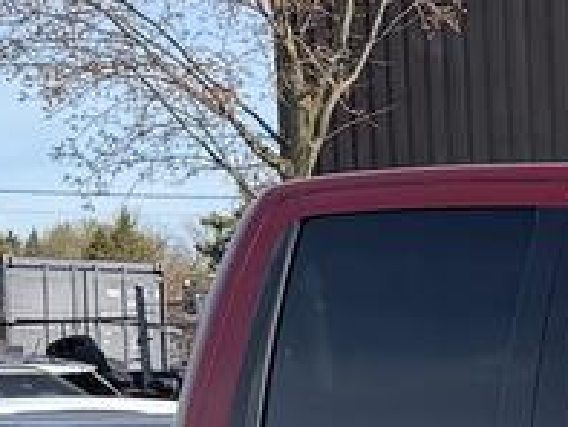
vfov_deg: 9.2
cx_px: 1116
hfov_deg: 11.5
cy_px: 710
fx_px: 2561
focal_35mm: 156
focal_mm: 6.76
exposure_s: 1/3279
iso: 80
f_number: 1.78
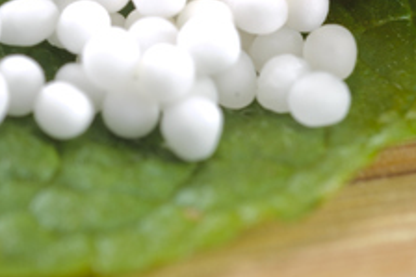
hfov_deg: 10.5
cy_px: -123
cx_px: 28
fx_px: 2240
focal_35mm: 194
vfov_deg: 7.0
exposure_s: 1/100
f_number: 13
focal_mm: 60
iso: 200
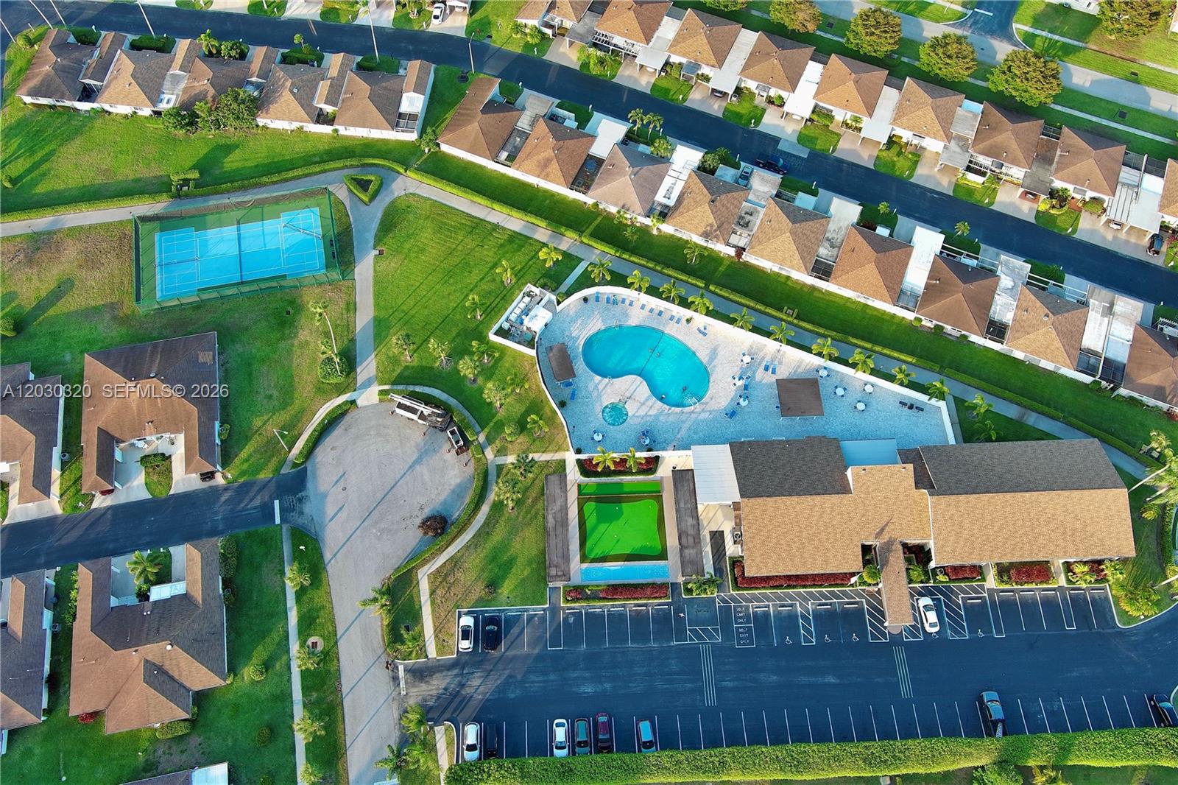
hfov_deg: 63.7
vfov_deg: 44.9
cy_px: 392
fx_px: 949
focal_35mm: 29
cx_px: 589
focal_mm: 10.57
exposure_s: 1/171
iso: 100
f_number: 2.8
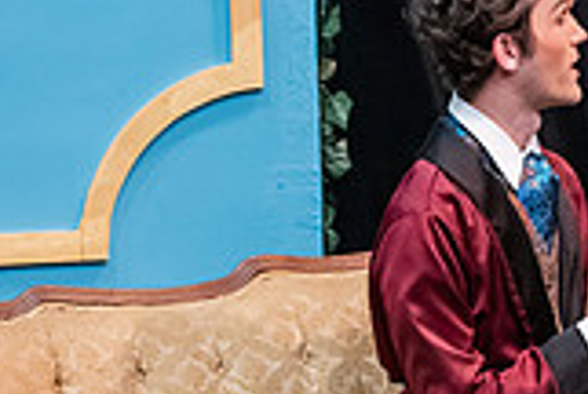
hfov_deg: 7.1
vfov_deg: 4.8
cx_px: 665
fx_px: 4713
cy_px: 341
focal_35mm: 288
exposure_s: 1/200
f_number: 3.2
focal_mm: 80
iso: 3200
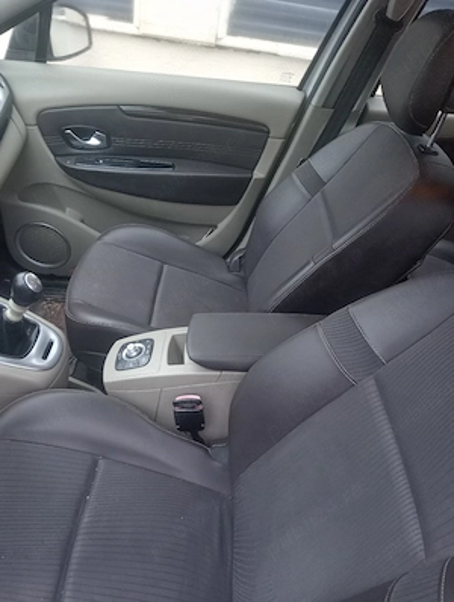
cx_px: 227
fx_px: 488
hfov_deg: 49.9
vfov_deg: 63.4
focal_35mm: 28
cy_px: 301
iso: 668
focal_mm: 3.98
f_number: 1.8
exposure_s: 1/33.4
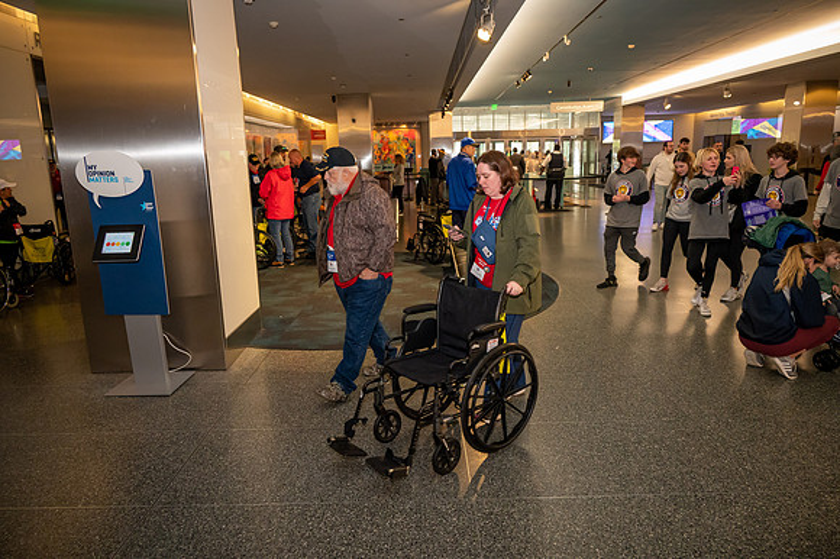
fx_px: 583
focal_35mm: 25
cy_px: 280
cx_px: 420
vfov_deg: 51.2
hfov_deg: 71.5
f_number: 5
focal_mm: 25
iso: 6400
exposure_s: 1/80
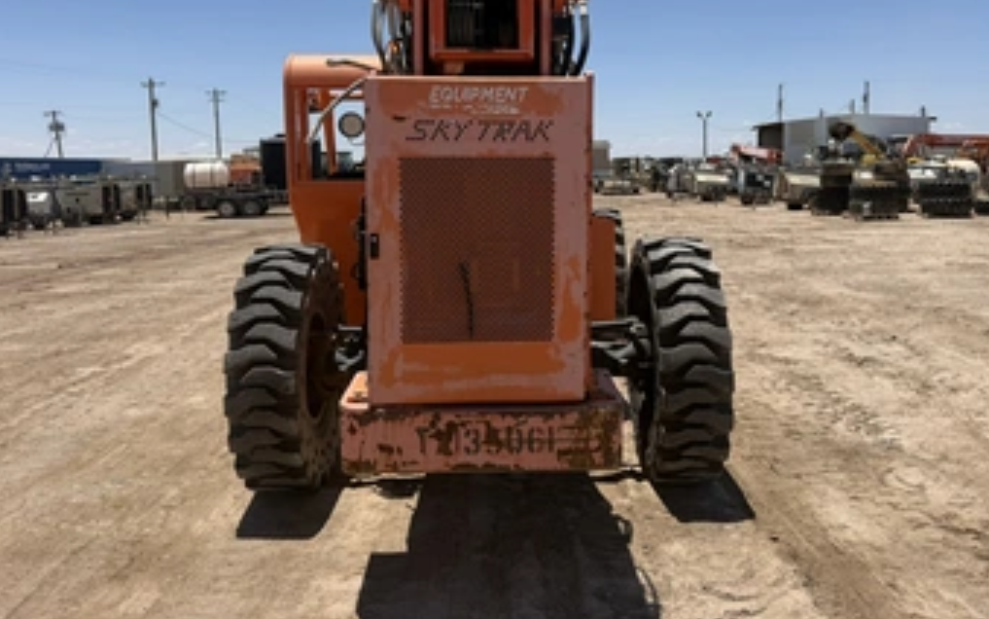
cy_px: 245
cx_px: 511
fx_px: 809
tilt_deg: -1.3
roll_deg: +2.0
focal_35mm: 30
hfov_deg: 62.9
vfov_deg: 41.6
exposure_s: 1/6711
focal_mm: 6.76
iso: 80
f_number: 1.78
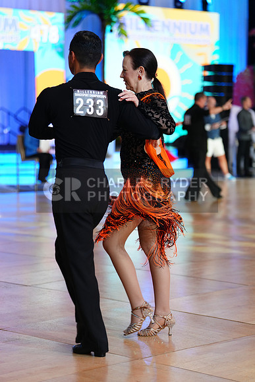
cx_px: 128
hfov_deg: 13.8
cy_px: 191
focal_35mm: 99
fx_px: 1051
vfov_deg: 20.6
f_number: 2.8
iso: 1250
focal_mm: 99
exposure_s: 1/400
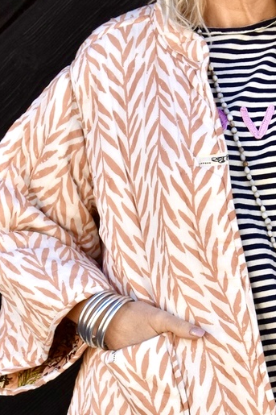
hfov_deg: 7.6
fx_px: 2060
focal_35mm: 179
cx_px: 236
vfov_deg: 11.5
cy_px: 286
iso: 560
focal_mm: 48
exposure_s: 1/500
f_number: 8
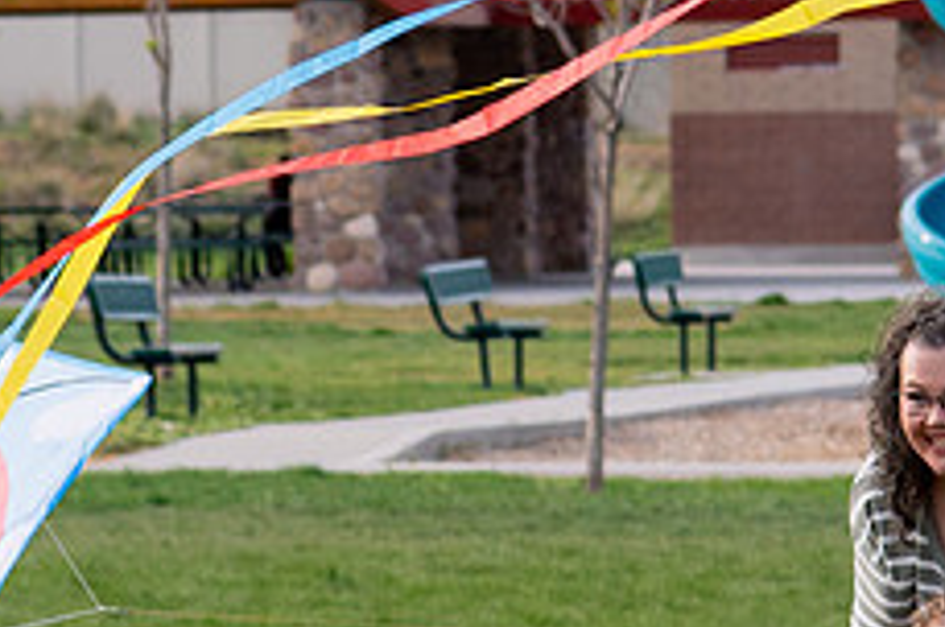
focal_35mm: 554
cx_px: 703
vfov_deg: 2.5
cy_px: 104
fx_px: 14522
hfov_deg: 3.7
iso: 200
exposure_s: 1/800
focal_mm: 86
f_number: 5
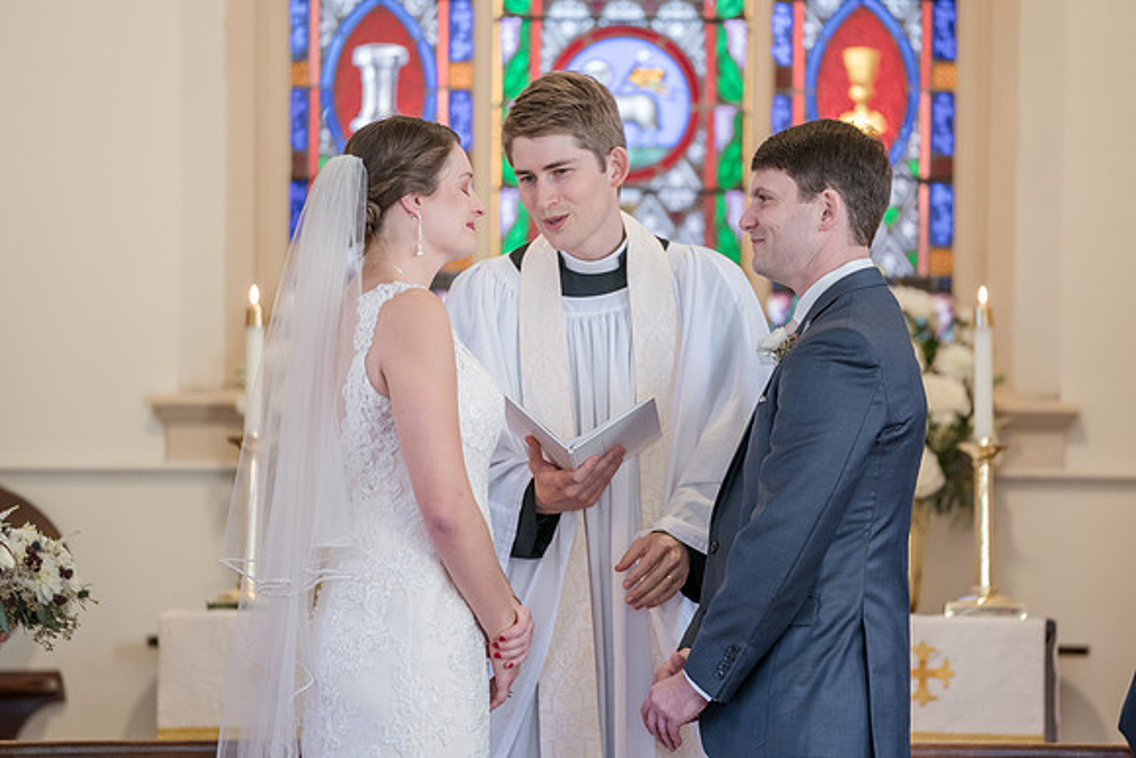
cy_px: 361
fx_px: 7329
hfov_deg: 8.9
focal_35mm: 232
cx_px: 633
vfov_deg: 5.9
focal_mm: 200
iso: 2000
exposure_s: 1/100
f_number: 2.8
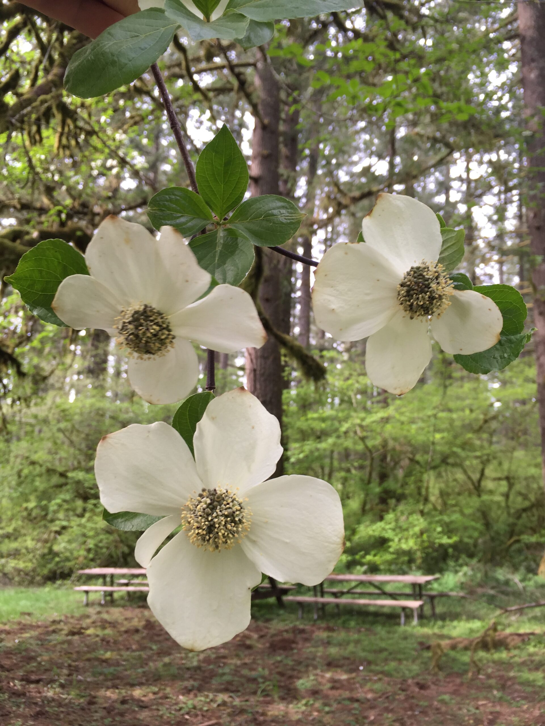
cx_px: 272
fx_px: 609
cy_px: 363
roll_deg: -3.8
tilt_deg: +12.6
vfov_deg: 61.7
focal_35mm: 29
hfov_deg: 48.2
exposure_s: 1/60
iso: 32
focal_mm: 4.15
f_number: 2.2
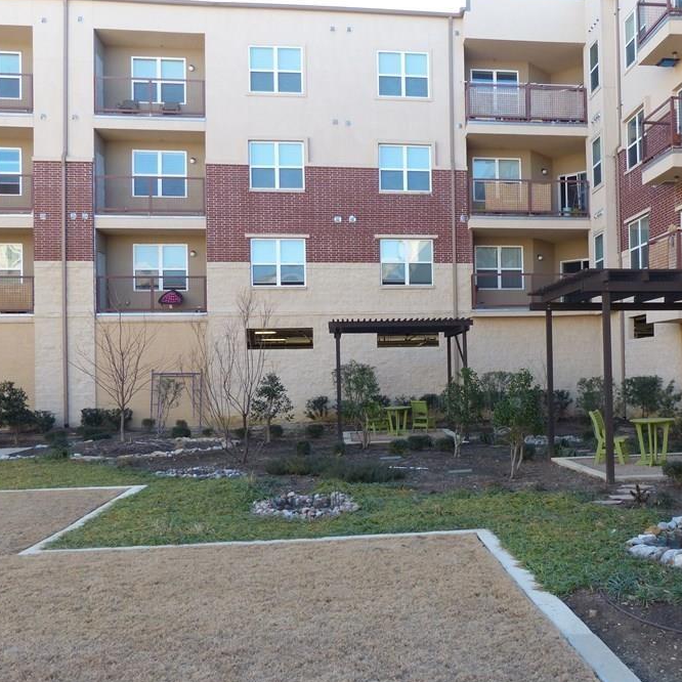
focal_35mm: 34
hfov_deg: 47.6
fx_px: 758
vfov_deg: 48.4
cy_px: 368
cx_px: 461
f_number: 4
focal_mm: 4.5
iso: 100
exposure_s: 1/100
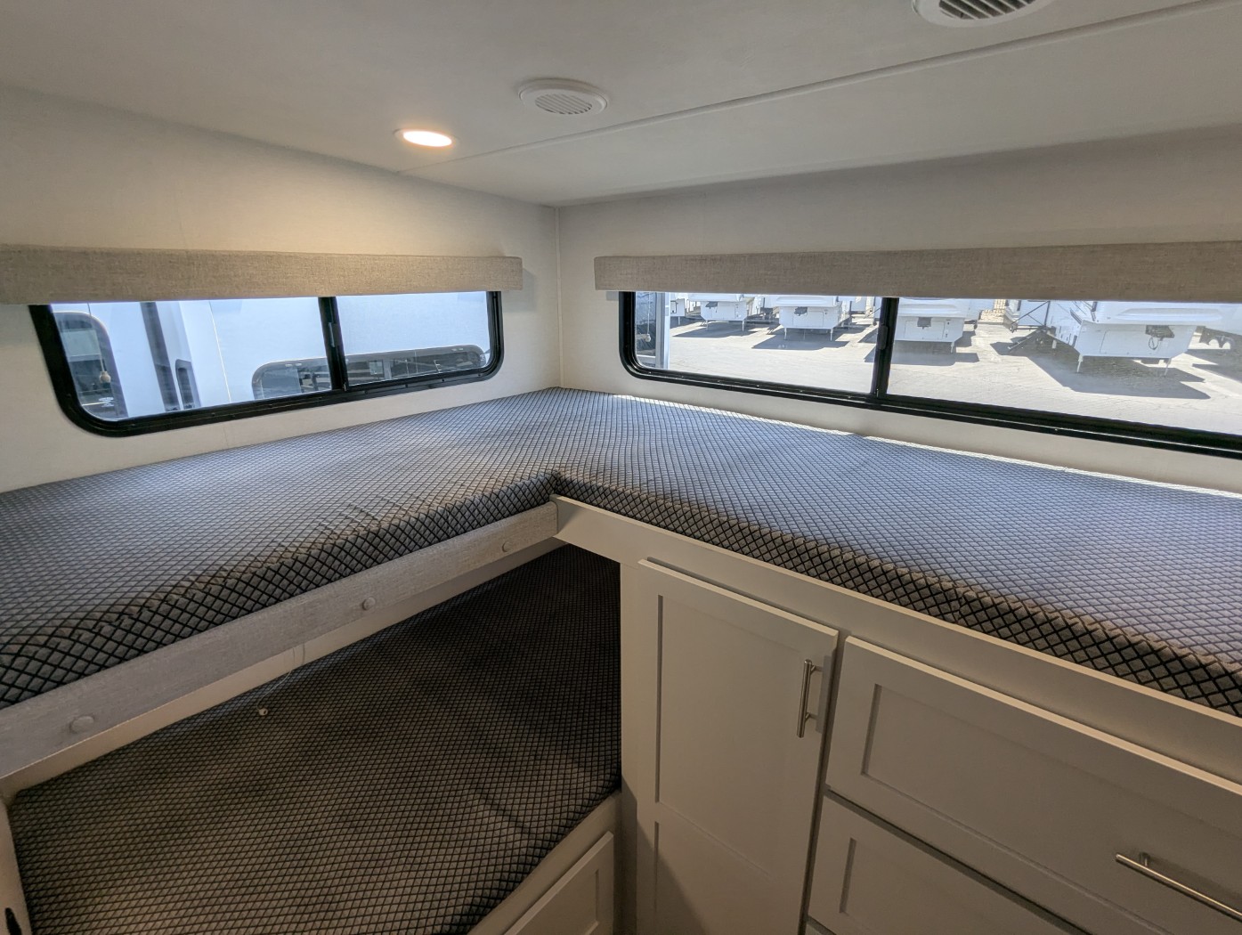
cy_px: 468
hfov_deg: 94.4
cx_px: 621
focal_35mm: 16
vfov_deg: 78.2
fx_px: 575
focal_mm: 2.35
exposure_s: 1/99.5
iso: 48
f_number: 2.2
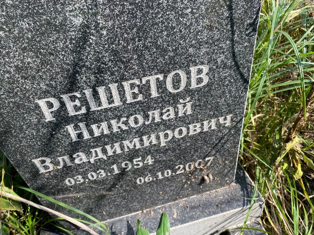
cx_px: 157
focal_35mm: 26
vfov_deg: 53.1
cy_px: 118
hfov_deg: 67.3
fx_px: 236
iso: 32
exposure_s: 1/481
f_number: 1.8
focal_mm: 4.25
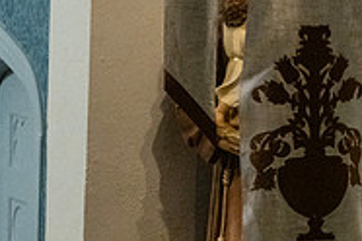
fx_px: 6274
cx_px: -195
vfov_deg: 2.2
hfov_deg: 3.3
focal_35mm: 624
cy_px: 357
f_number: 14
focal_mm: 200
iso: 5000
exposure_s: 1/60
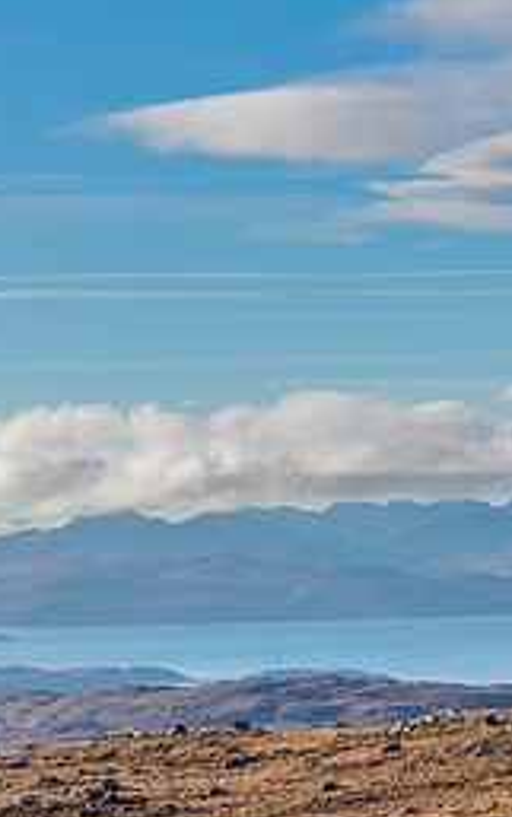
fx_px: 2875
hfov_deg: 10.2
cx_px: 343
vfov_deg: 16.1
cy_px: 540
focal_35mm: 129
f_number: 6.3
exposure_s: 1/500
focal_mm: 27
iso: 200
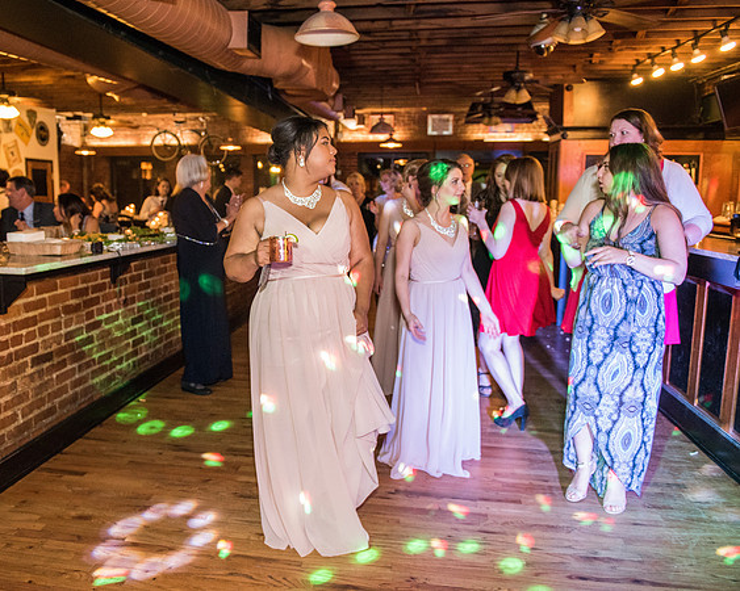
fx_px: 621
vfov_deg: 50.9
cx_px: 305
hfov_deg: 61.2
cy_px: 285
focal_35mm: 28
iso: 4000
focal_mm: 24
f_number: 2.8
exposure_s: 1/100
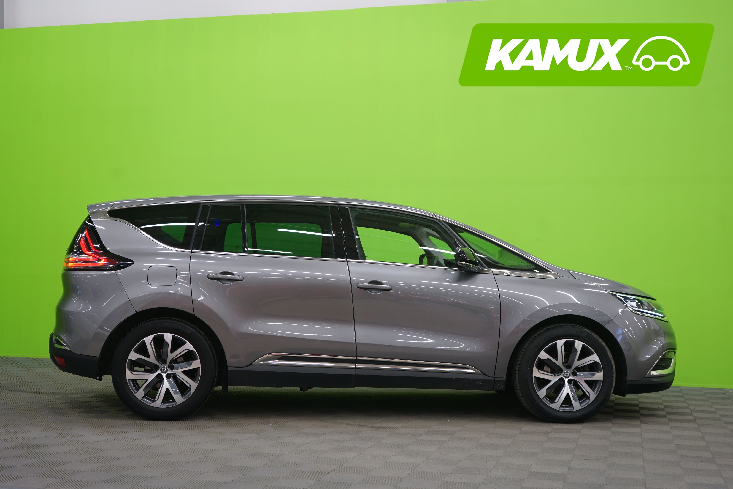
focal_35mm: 44
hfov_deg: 44.5
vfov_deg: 30.5
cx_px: 366
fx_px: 896
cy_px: 244
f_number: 5
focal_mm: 44
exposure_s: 1/8
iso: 400
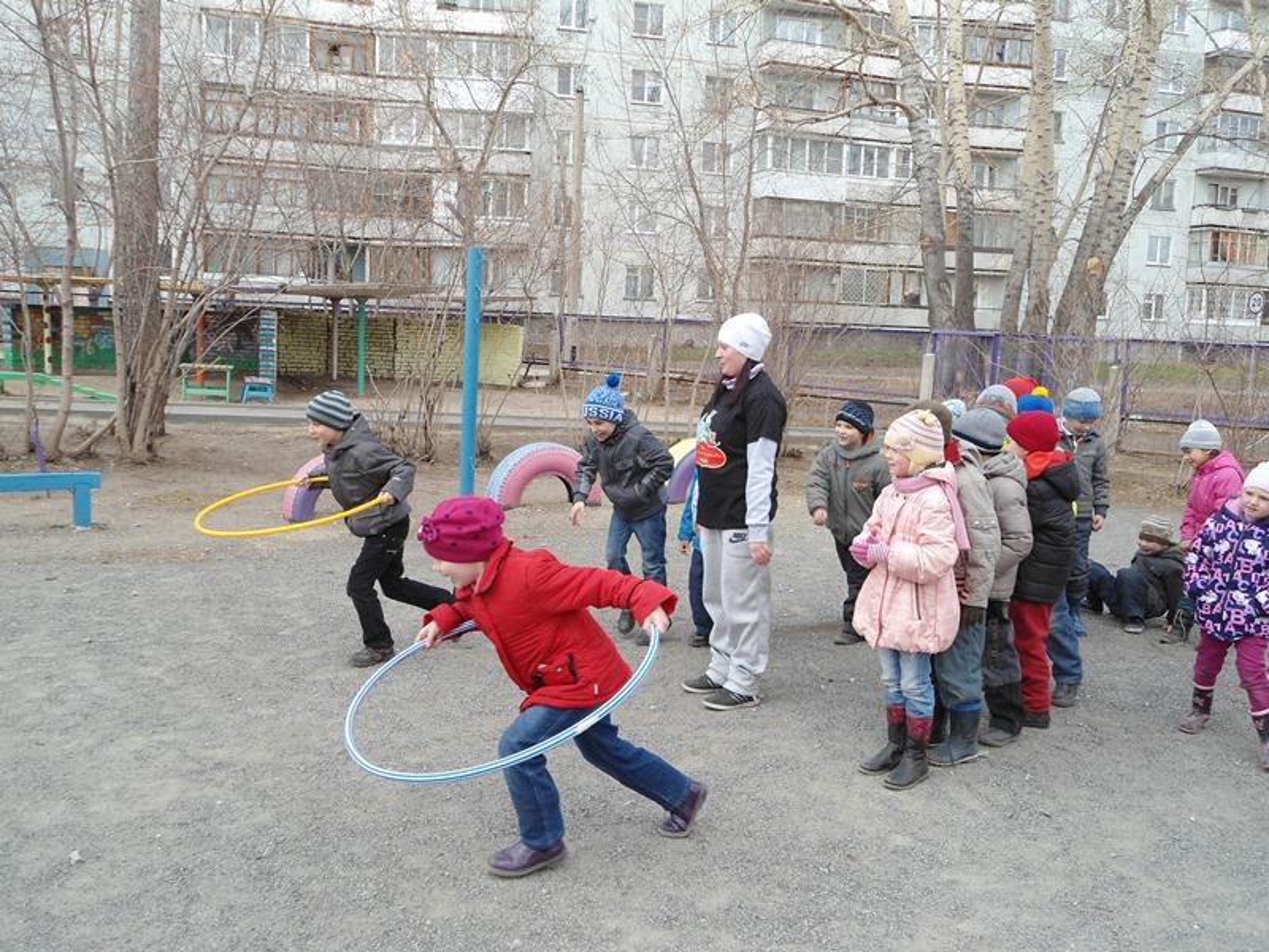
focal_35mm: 31
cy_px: 476
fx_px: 1136
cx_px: 634
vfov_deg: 45.4
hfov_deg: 58.4
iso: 80
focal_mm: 5.6
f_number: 3
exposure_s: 1/320
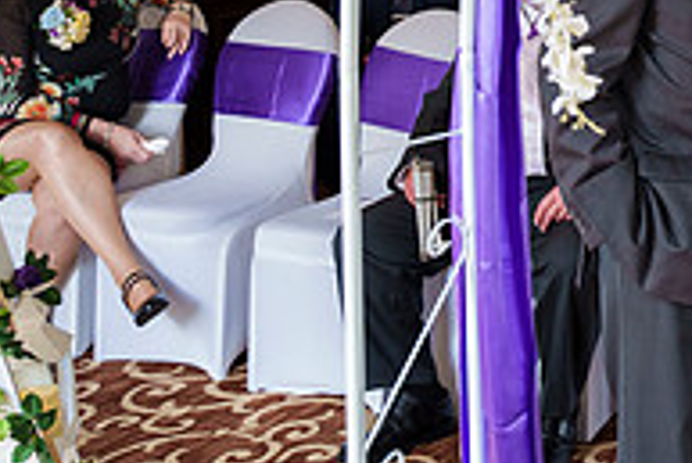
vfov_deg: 15.2
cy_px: -217
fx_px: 1616
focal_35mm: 84
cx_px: 1015
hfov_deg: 20.8
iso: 400
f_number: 4
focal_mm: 28
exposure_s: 1/100
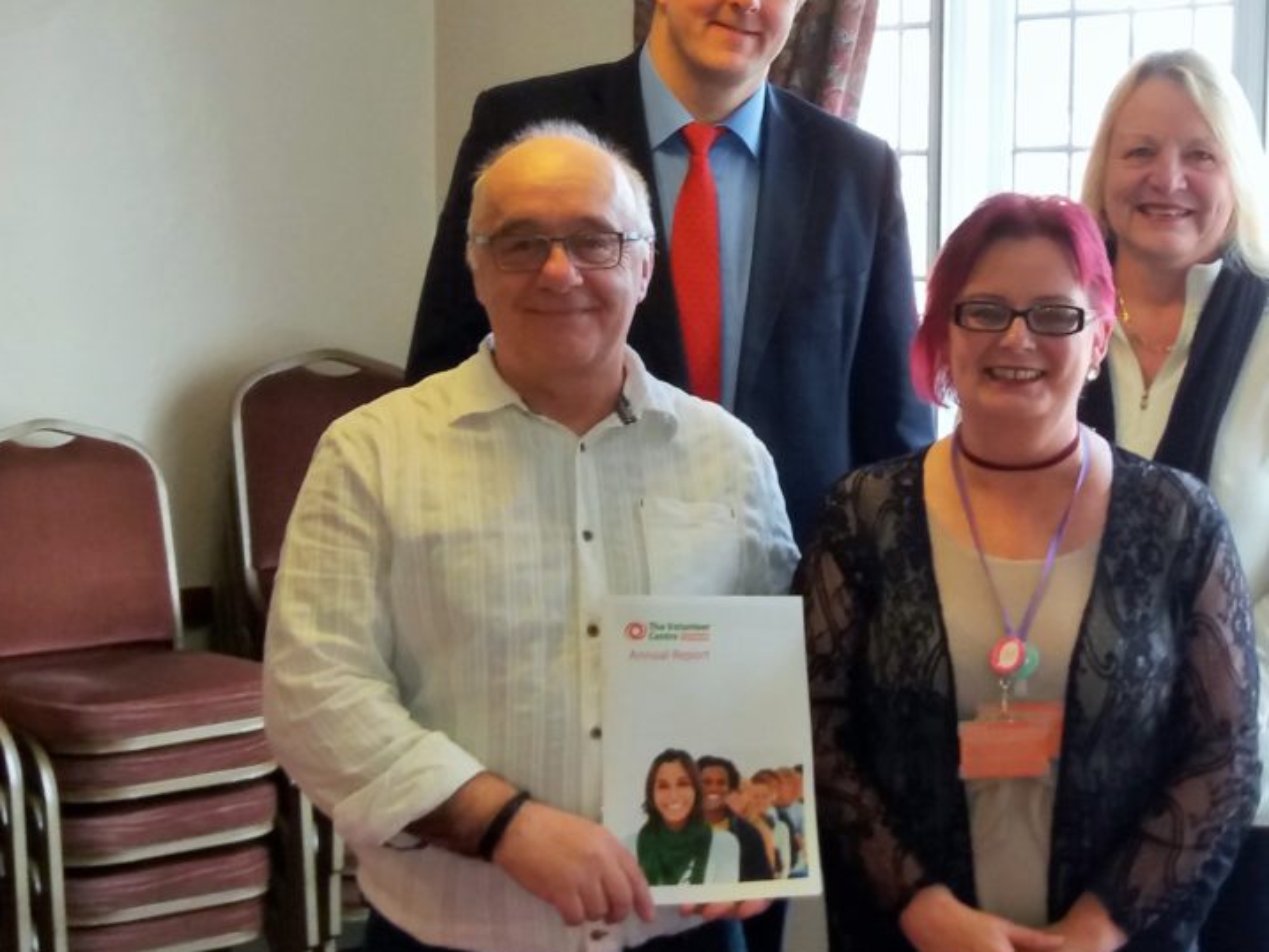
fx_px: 1467
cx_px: 844
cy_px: 495
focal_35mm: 40
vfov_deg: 36.0
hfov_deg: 46.1
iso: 80
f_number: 1.9
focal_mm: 3.7
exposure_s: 1/30
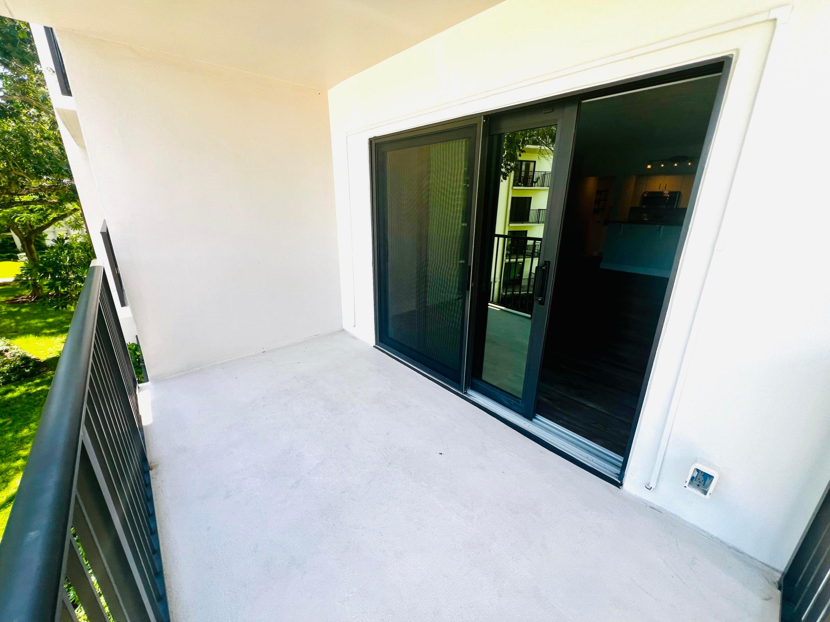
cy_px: 311
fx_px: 312
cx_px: 415
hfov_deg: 106.2
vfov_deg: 89.9
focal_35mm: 13
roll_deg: -0.7
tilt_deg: -17.2
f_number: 1.8
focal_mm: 1.57
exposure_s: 1/204
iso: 32
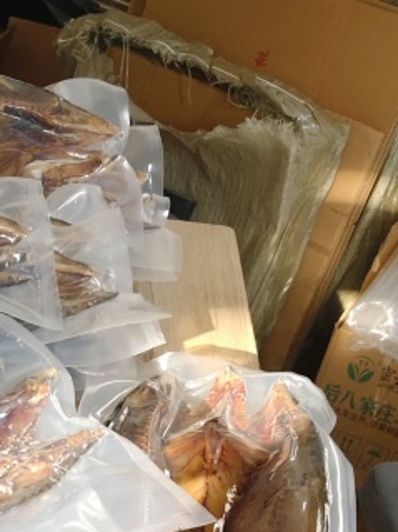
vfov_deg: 20.4
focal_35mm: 77
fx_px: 1181
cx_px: -160
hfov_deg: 17.6
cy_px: 870
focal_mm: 5.56
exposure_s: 1/100
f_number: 1.88
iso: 286
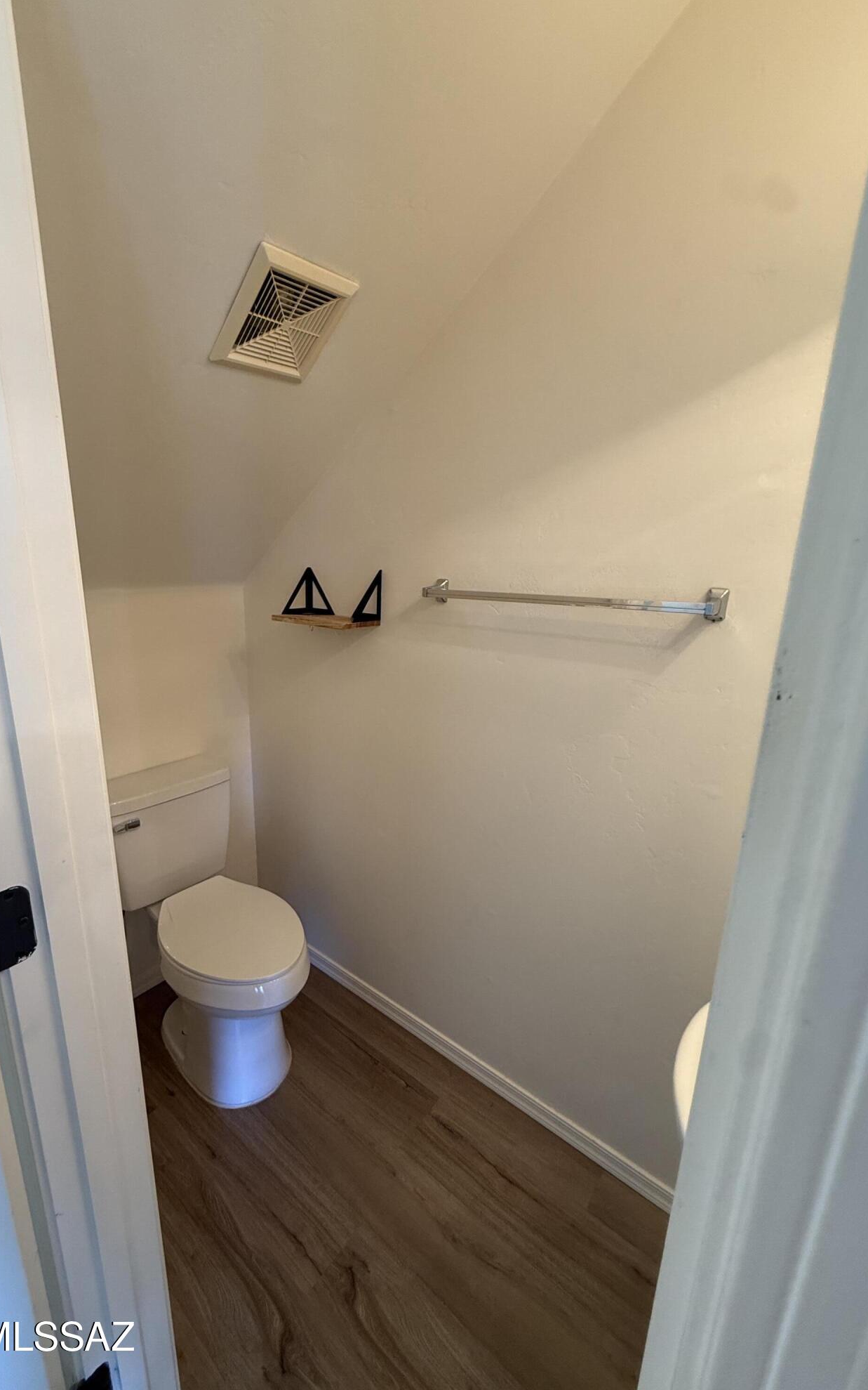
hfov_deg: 74.4
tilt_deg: -12.5
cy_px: 699
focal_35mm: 15
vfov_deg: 101.5
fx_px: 568
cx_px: 374
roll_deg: -1.2
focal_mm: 2.22
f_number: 2.2
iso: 250
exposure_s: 1/60
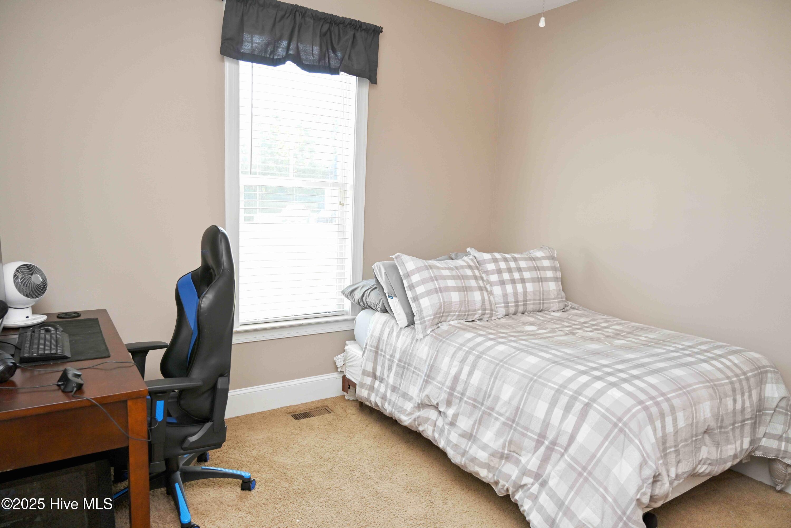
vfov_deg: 53.1
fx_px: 527
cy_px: 264
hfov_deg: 73.7
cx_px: 396
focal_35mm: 24
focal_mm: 24
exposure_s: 1/80
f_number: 4.5
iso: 200
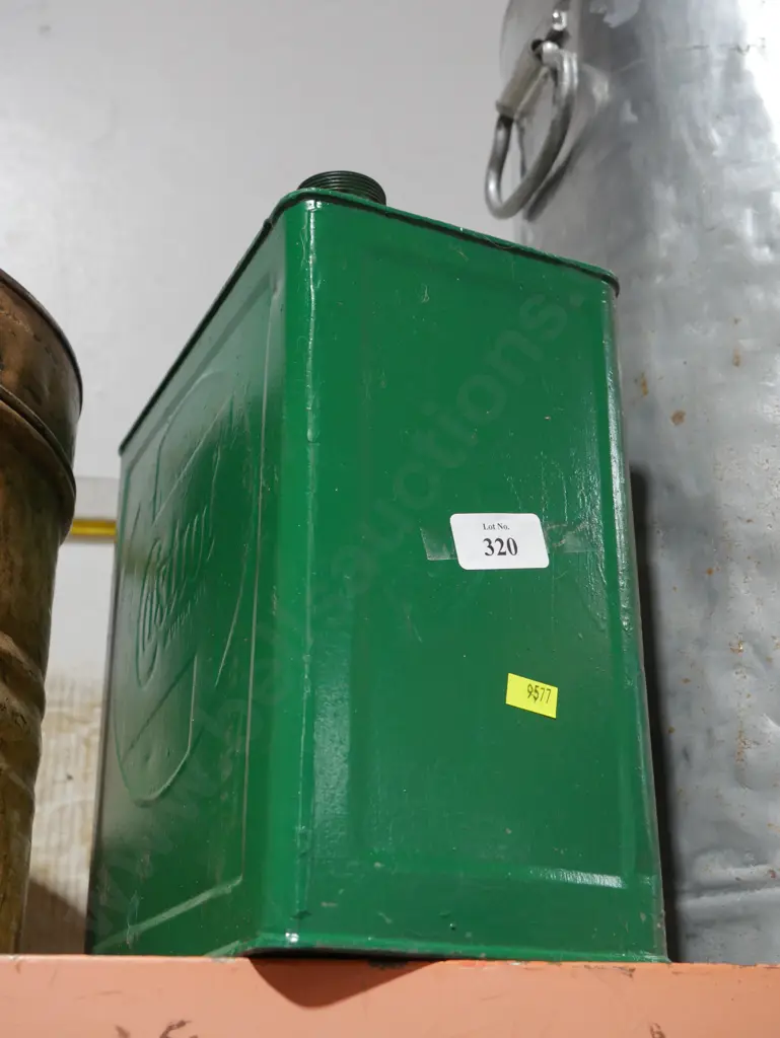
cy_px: 519
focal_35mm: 48
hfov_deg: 30.3
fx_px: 1441
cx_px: 390
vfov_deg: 39.6
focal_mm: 24
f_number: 5.2
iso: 1000
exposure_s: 1/60
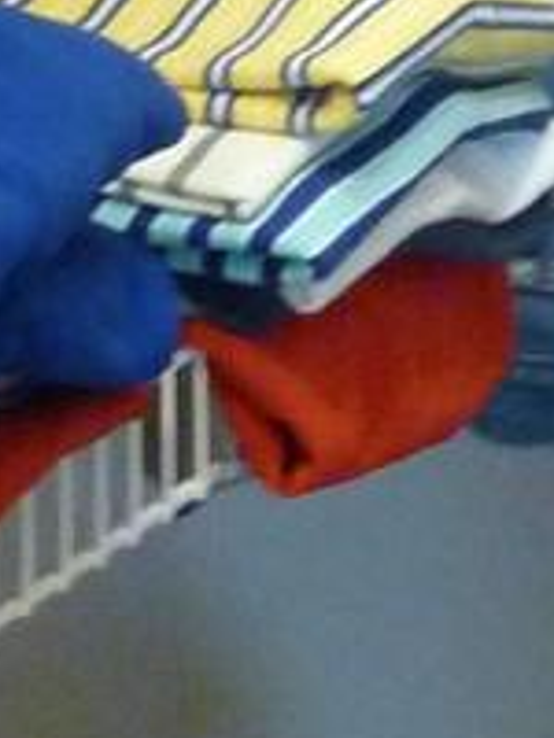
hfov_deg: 7.7
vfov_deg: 10.2
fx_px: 4097
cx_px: 384
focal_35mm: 192
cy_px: -92
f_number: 3.3
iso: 400
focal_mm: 4.1
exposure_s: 1/10
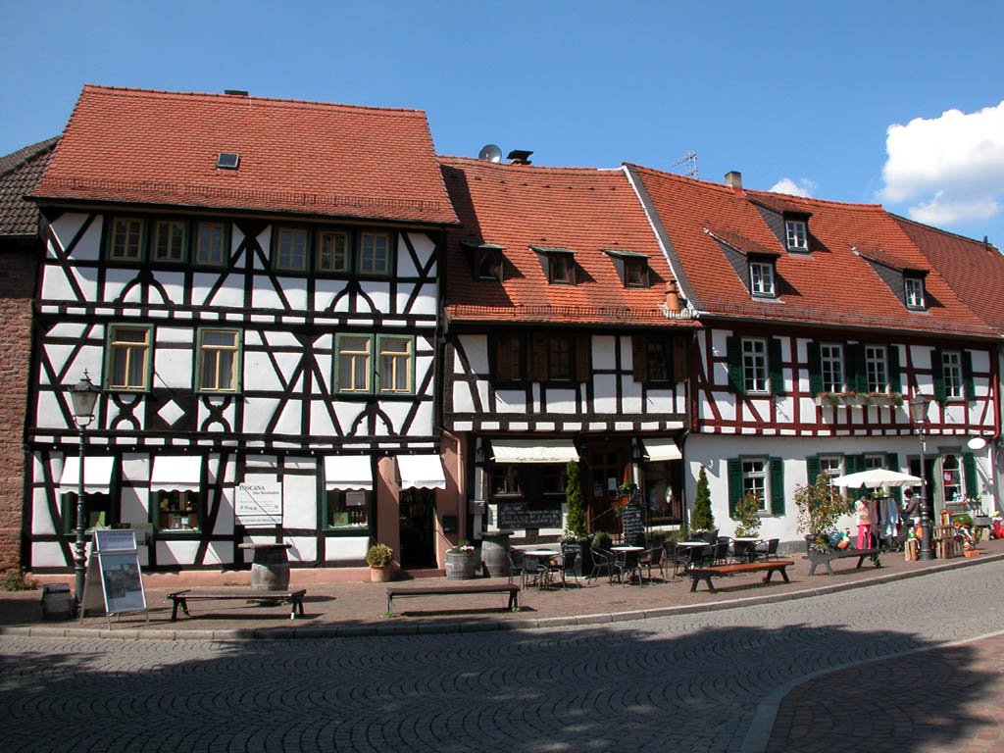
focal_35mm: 35
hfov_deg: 52.6
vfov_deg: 40.7
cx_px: 502
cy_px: 376
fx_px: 1015
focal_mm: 8.9
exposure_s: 1/310
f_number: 7.1
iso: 100
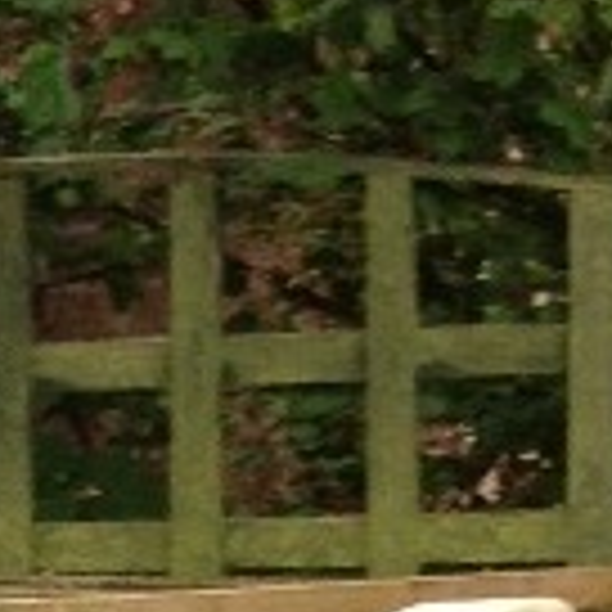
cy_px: 1449
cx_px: -1305
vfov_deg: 6.1
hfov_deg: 5.9
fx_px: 5461
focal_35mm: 273
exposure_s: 1/164
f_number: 2.4
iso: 64
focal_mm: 4.28
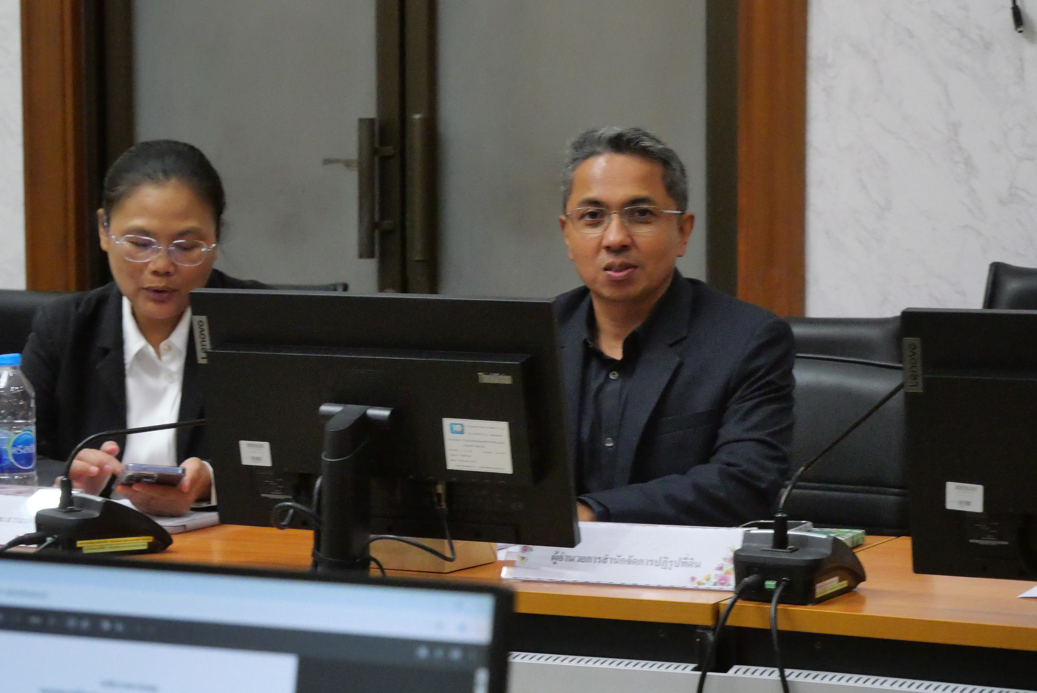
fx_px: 3113
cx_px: 518
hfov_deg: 18.9
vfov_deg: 12.7
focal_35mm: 108
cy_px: 346
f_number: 5.6
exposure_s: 1/125
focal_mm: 52
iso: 6400
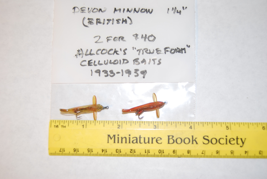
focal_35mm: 46
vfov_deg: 29.0
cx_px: 134
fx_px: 345
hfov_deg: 42.3
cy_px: 90
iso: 100
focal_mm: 31
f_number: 4.5
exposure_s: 1/60
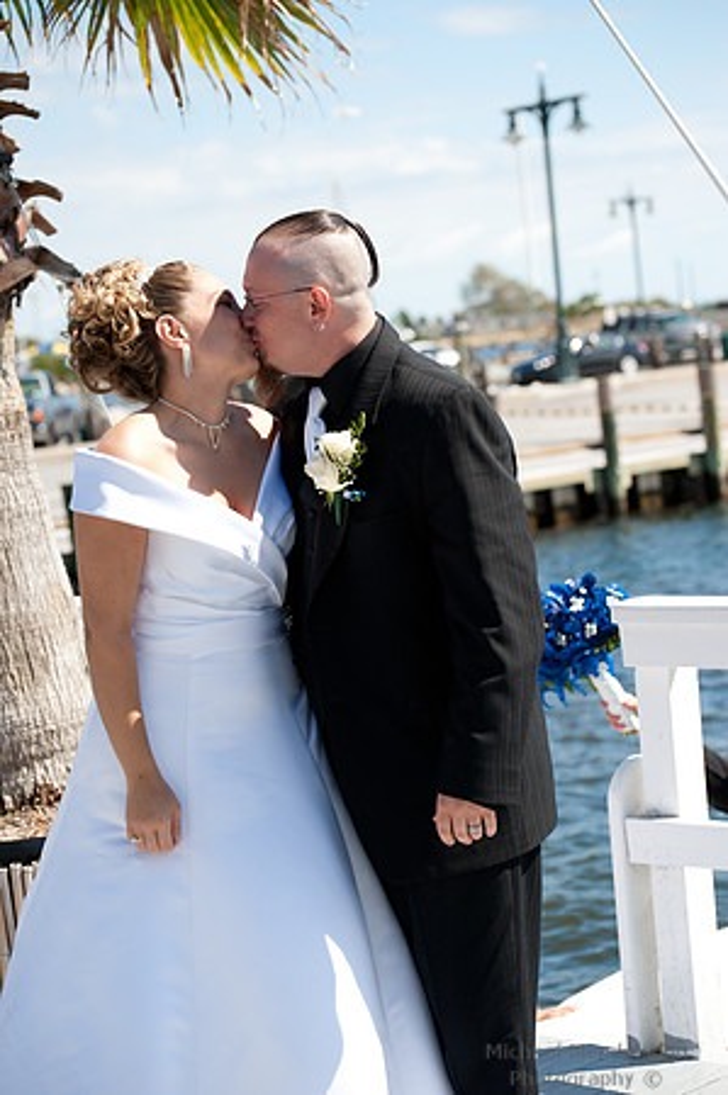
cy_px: 548
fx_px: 2584
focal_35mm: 85
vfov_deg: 23.9
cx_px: 364
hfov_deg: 16.0
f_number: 5.6
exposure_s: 1/3200
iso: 640
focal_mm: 85
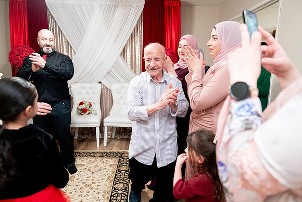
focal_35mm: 24
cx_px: 151
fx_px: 201
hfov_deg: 73.7
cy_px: 101
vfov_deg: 53.2
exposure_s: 1/160
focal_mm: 24
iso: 3200
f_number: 2.8
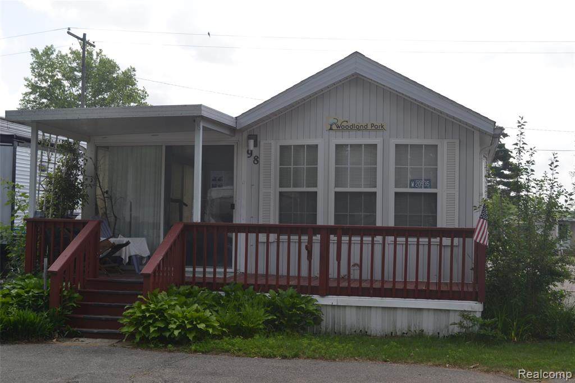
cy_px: 192
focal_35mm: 52
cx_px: 288
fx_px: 838
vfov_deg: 25.7
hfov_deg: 37.9
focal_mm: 35
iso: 100
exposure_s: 1/200
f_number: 8
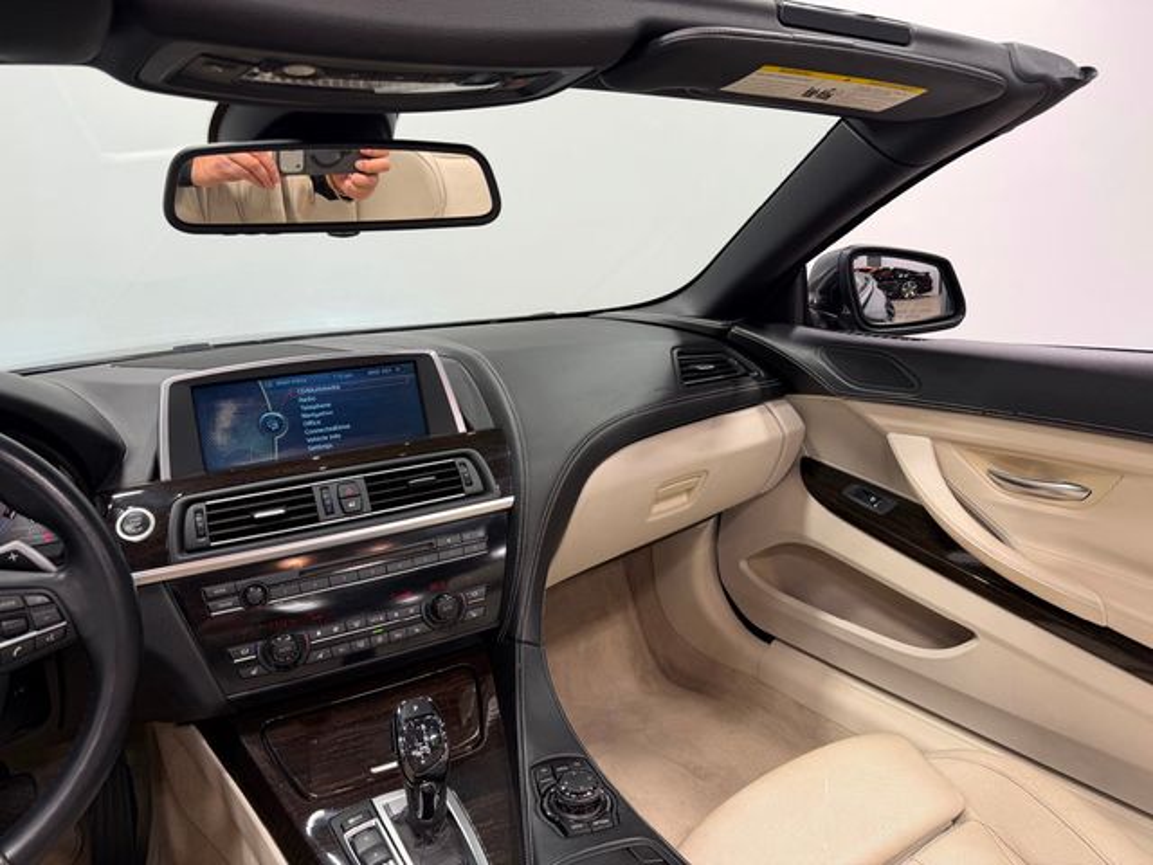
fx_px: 799
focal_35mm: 24
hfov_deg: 71.6
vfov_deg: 56.8
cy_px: 432
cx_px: 576
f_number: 1.78
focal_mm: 6.76
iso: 64
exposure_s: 1/120
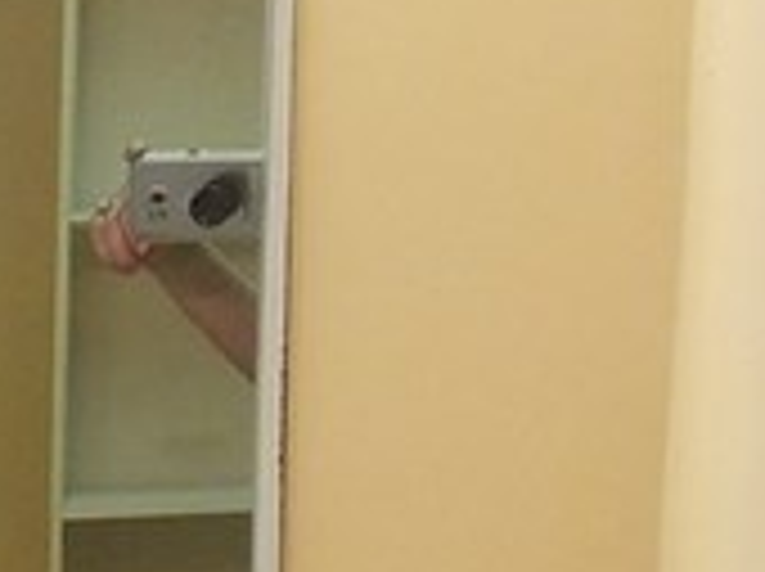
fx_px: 3465
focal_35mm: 157
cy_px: 1410
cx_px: -1179
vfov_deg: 8.5
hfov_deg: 10.5
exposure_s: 1/60
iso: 125
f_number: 1.7
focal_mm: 4.2
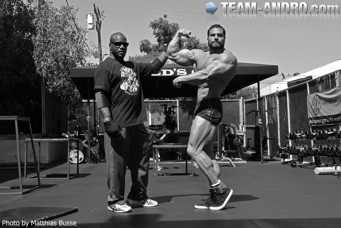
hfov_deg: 43.6
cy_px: 114
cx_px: 170
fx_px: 426
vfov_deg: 29.9
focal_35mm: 45
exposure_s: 1/200
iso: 1250
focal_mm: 45
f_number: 22
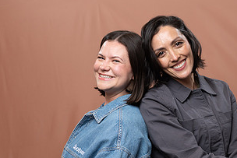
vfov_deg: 10.7
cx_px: 161
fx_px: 843
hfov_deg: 16.0
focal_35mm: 128
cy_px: 136
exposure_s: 1/160
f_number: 4
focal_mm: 67
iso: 320
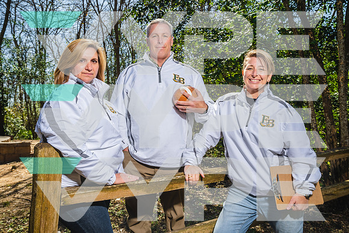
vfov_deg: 45.0
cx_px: 174
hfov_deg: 63.6
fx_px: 281
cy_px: 116
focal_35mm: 29
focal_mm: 29
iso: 100
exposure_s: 1/125
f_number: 9
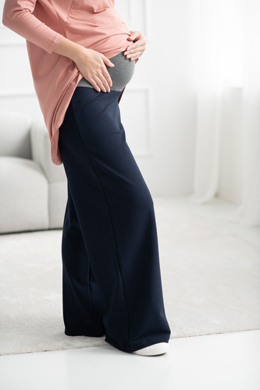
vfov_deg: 23.9
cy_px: 195
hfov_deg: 16.1
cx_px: 130
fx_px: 921
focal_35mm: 85
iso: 200
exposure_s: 1/200
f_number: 2.8
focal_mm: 85
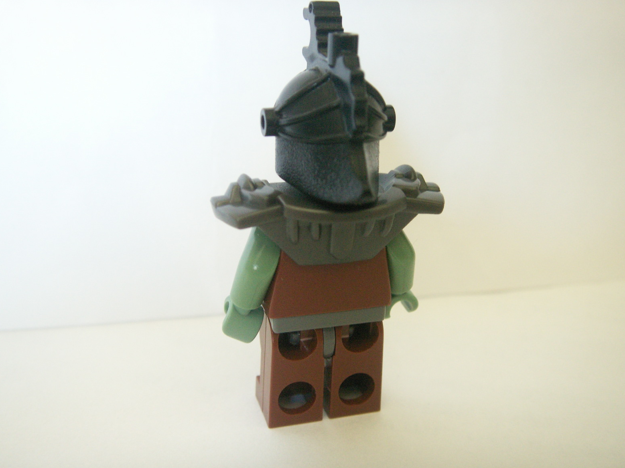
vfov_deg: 37.7
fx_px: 686
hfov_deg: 49.0
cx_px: 316
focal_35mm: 38
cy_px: 232
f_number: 3.5
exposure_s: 1/13
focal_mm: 7.7
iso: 160
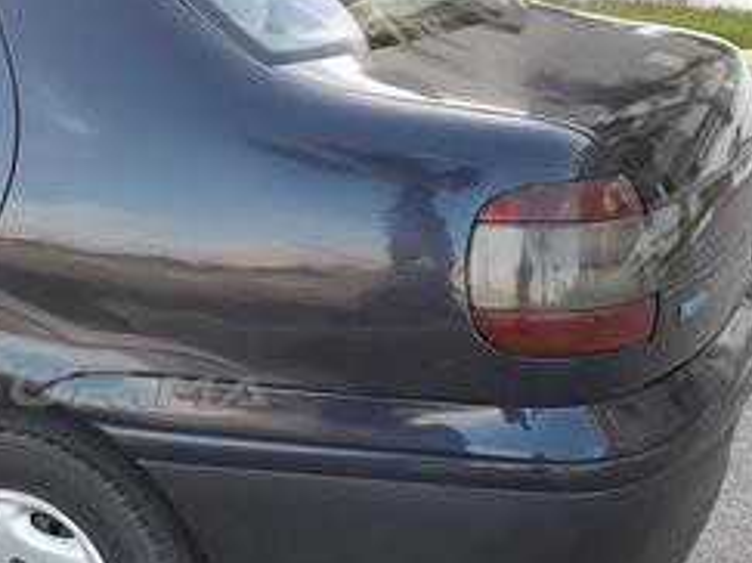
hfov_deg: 27.3
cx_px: -6
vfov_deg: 21.9
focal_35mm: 67
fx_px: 1455
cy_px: 345
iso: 32
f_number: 2
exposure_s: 1/50
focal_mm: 4.6
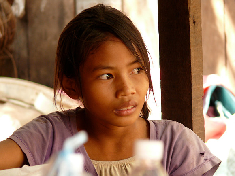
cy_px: 88
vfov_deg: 3.5
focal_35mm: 420
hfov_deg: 4.7
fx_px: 2851
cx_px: 118
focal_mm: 88.8
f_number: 3.7
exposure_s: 1/30
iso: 125
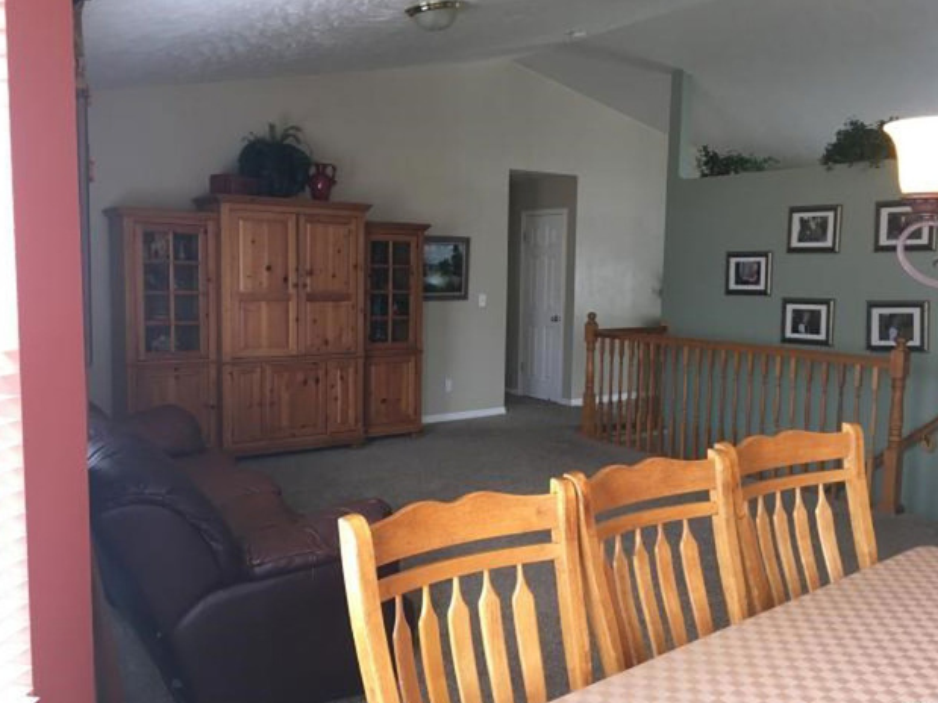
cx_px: 465
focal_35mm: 30
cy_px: 350
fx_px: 813
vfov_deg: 46.8
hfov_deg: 60.0
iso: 80
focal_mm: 4.15
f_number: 2.2
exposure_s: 1/30
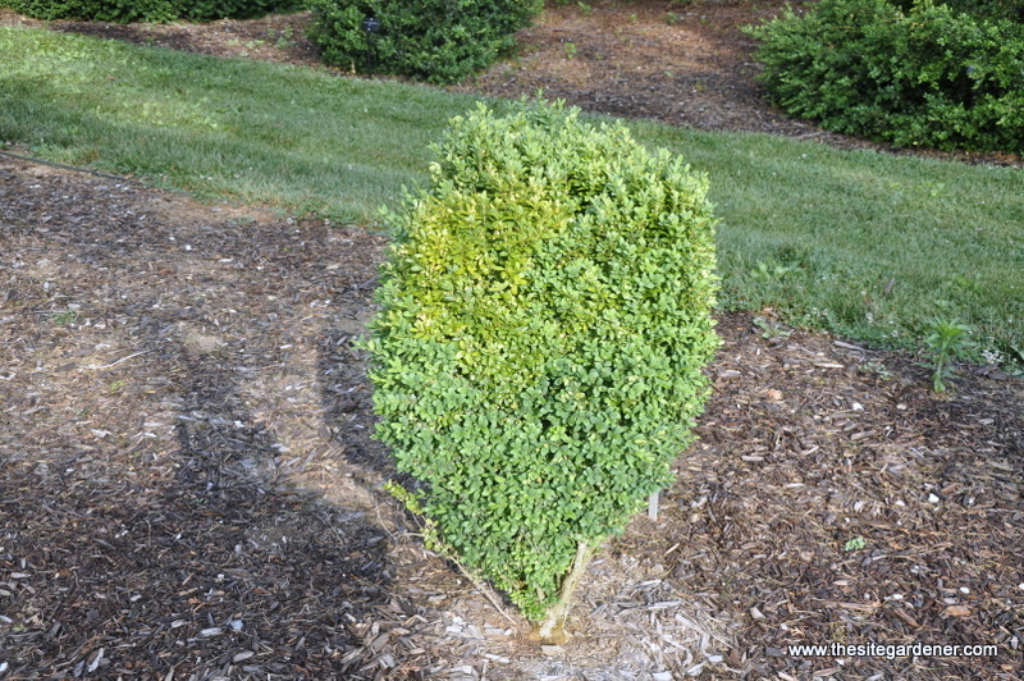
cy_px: 340
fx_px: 1194
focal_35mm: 42
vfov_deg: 31.8
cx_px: 512
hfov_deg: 46.4
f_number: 6.3
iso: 200
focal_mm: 28
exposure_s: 1/160
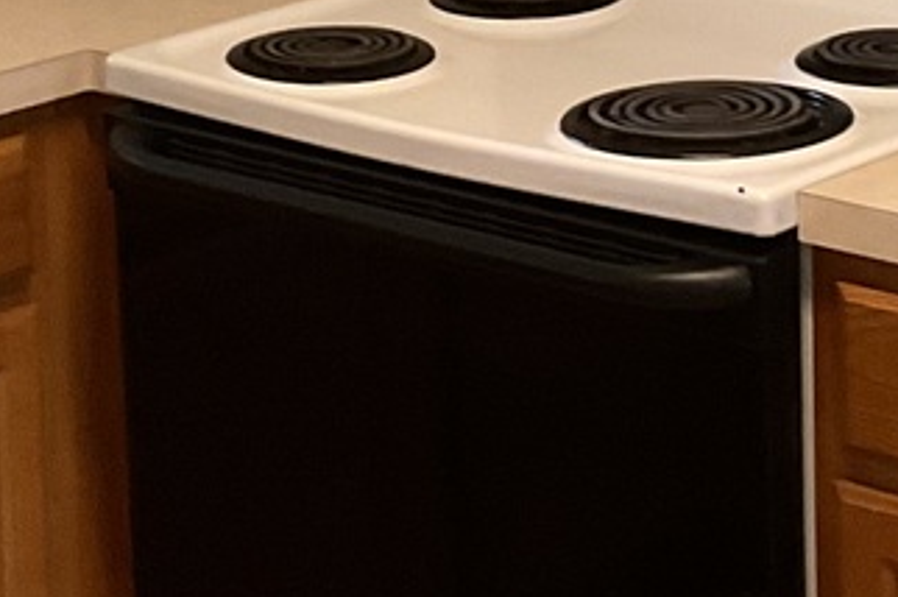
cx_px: 466
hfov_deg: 15.2
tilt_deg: -9.3
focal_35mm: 135
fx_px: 3364
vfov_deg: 9.9
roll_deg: +0.8
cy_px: -226
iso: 200
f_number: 1.8
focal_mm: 3
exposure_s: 1/60
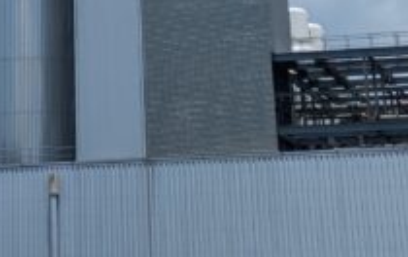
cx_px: 39
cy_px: -287
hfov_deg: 16.0
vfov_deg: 9.4
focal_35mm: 129
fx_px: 1437
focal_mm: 5.43
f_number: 1.89
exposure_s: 1/3378
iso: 50
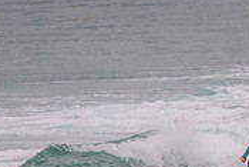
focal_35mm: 2653
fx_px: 18365
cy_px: 191
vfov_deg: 0.5
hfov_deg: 0.8
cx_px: 235
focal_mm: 800
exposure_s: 1/1250
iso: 3600
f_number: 11
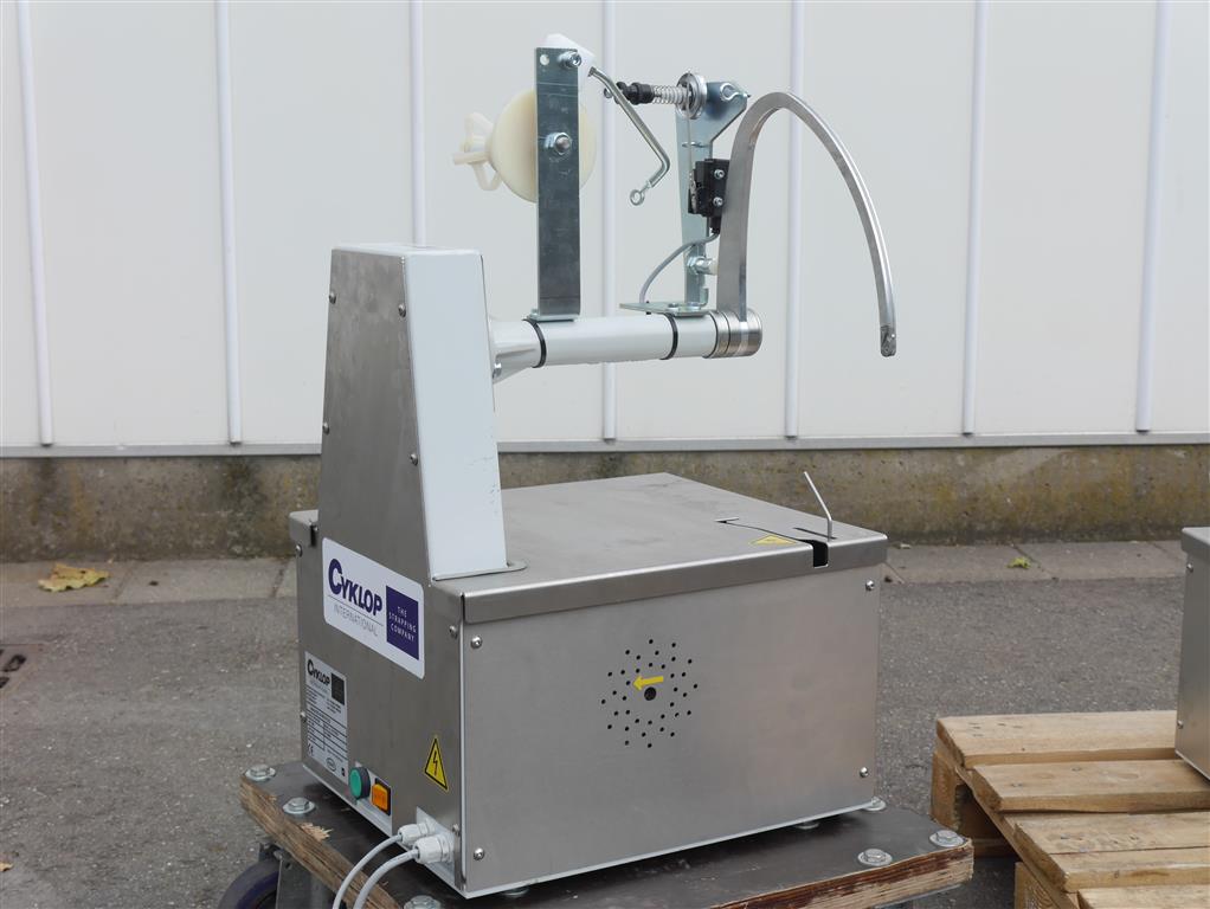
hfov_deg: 36.8
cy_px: 454
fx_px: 1819
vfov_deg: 28.1
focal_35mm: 52
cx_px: 605
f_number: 8
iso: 160
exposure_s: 1/250
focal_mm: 26
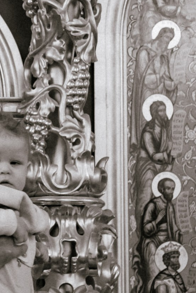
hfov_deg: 7.8
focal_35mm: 173
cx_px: -105
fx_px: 1411
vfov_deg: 11.8
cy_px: 225
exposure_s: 1/320
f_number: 1.8
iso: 1000
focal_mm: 35
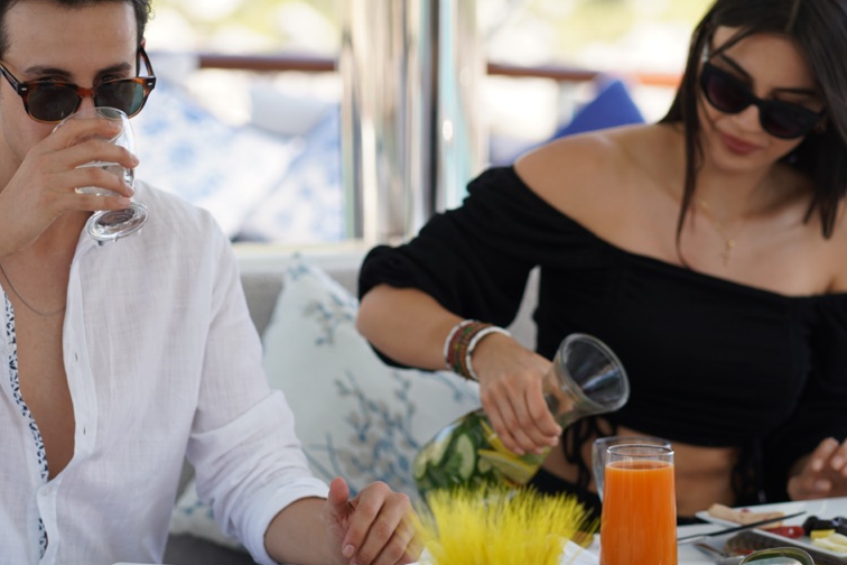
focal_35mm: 135
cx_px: 361
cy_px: 203
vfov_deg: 10.2
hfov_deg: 15.2
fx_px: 3176
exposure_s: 1/400
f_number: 2.5
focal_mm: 85
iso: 100
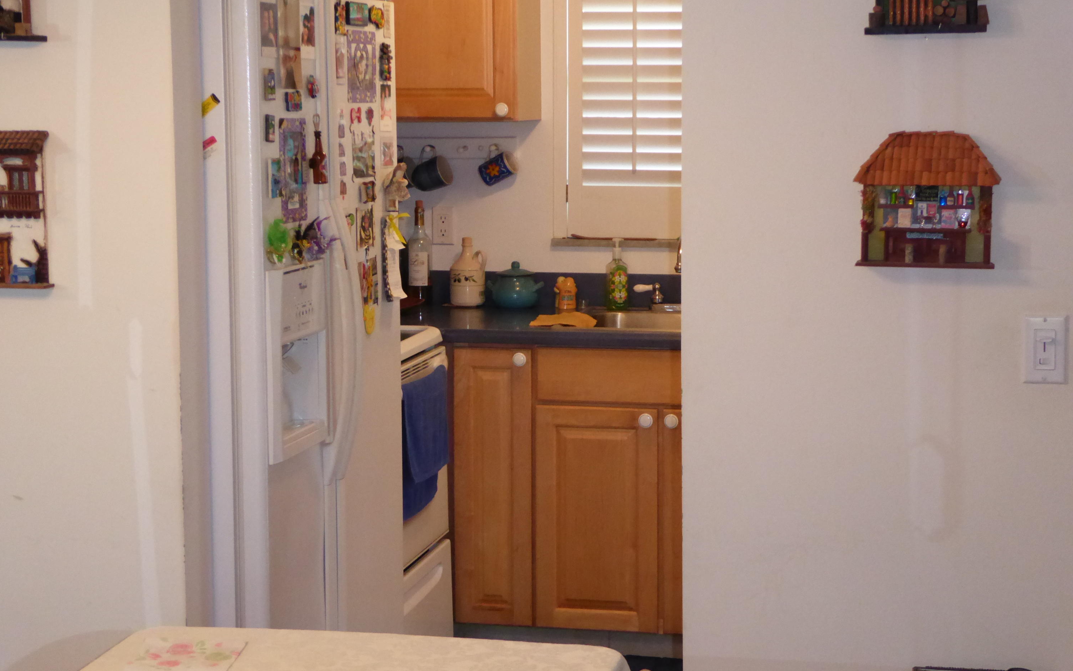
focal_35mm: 69
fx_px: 2018
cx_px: 536
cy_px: 309
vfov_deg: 18.9
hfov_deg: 29.8
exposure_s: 1/60
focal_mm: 11.7
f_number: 4.4
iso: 800
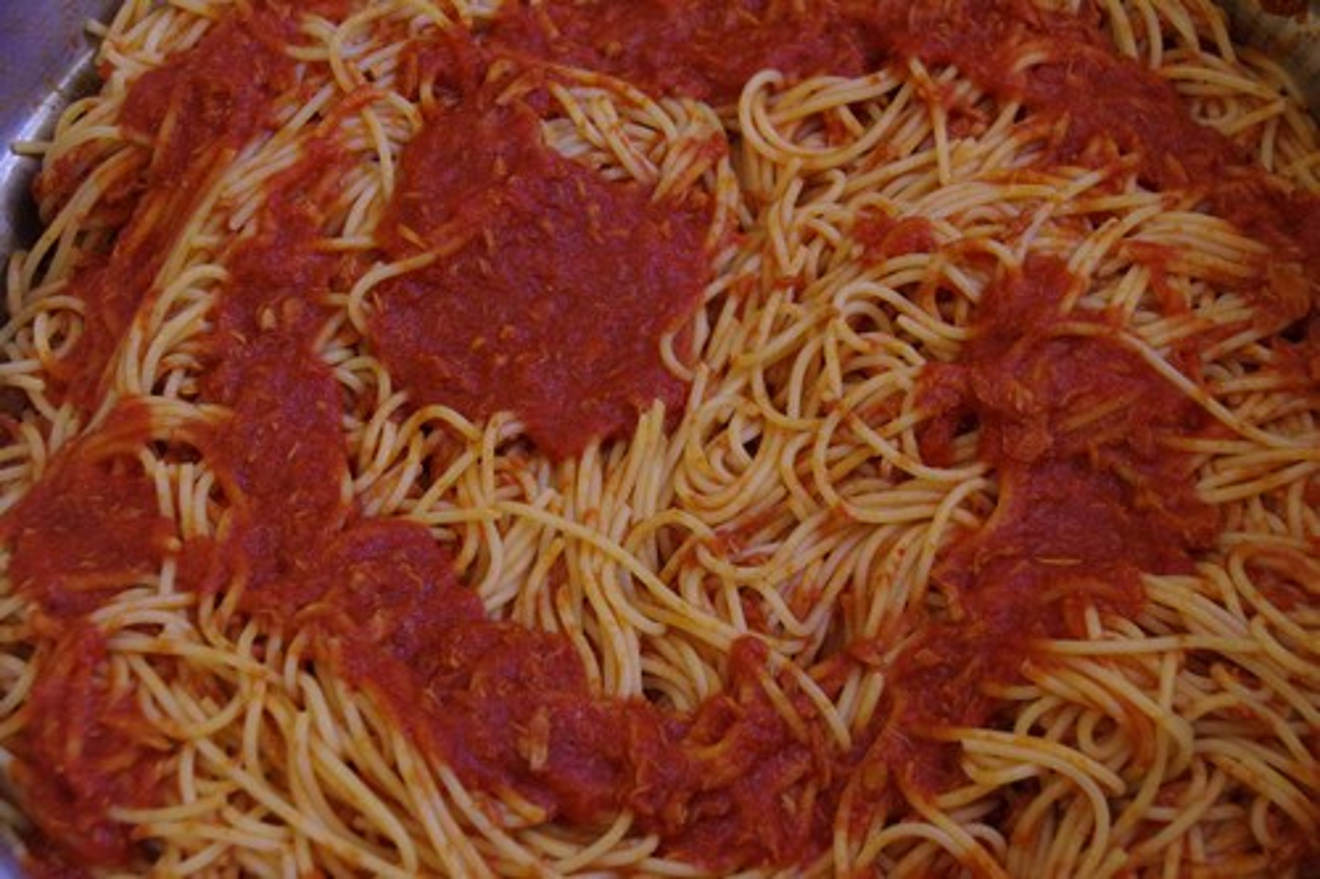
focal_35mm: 79
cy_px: 440
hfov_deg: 25.7
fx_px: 2896
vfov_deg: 17.3
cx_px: 660
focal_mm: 53
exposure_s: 1/60
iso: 3200
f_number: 6.3
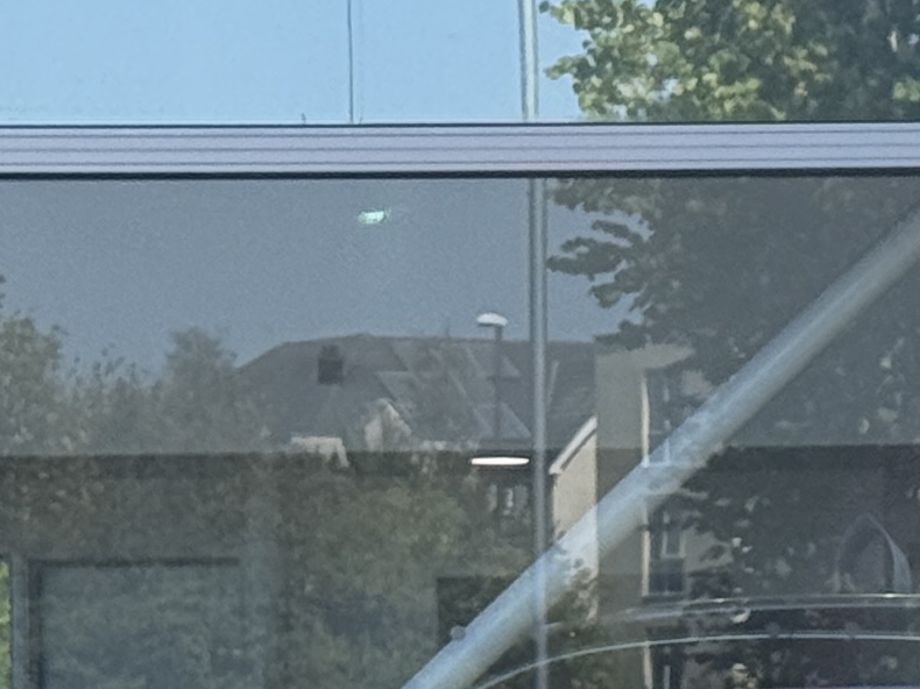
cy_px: 831
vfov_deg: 6.0
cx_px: 1305
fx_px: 6509
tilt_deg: +0.6
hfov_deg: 8.0
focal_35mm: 245
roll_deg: +1.1
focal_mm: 6.76
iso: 80
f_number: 1.78
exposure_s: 1/2033
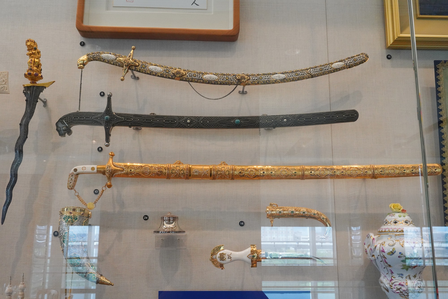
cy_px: 150
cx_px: 224
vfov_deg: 37.9
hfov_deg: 54.4
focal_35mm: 35
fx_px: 436
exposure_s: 1/100
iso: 6400
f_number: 14
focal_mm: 35
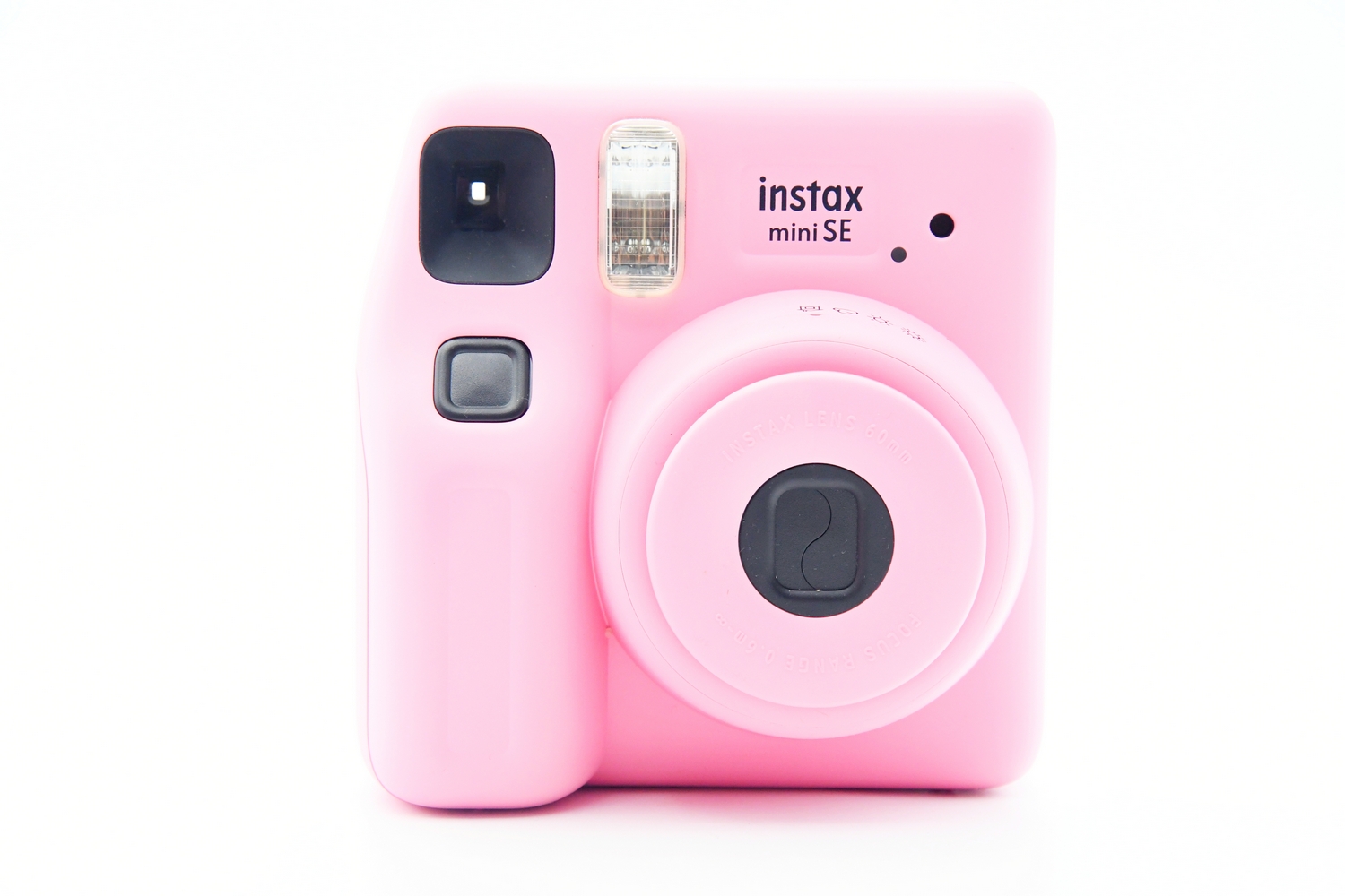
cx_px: 672
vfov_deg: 15.7
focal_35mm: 87
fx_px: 3250
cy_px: 448
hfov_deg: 23.4
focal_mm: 58
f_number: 7.1
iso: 1250
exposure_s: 1/100
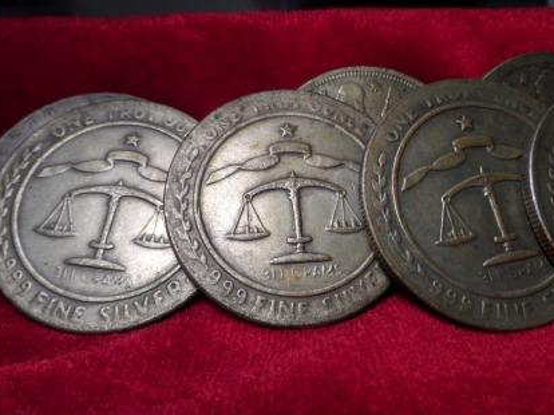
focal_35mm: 26
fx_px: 416
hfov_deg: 67.3
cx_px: 290
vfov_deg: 53.0
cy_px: 202
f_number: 3.2
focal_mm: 4
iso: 80
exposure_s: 1/60
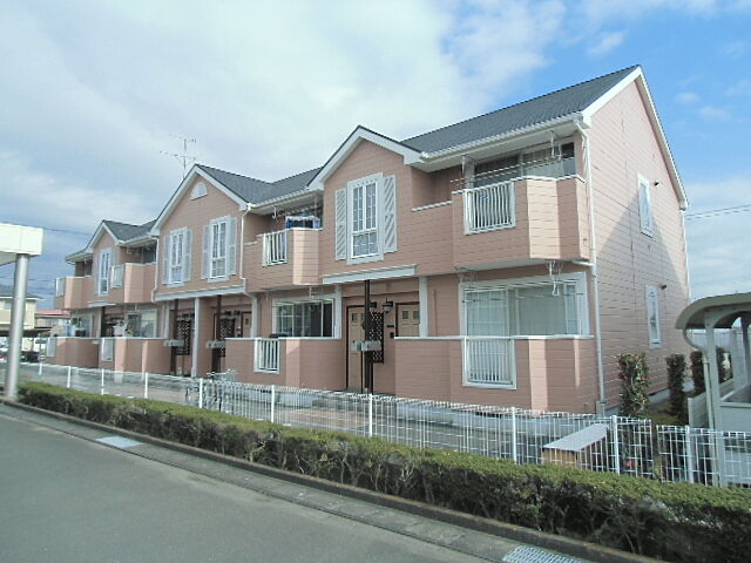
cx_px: 376
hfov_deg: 71.6
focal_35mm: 24
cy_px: 282
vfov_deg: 56.8
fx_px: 521
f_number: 3
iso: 64
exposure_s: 1/800
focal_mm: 4.24
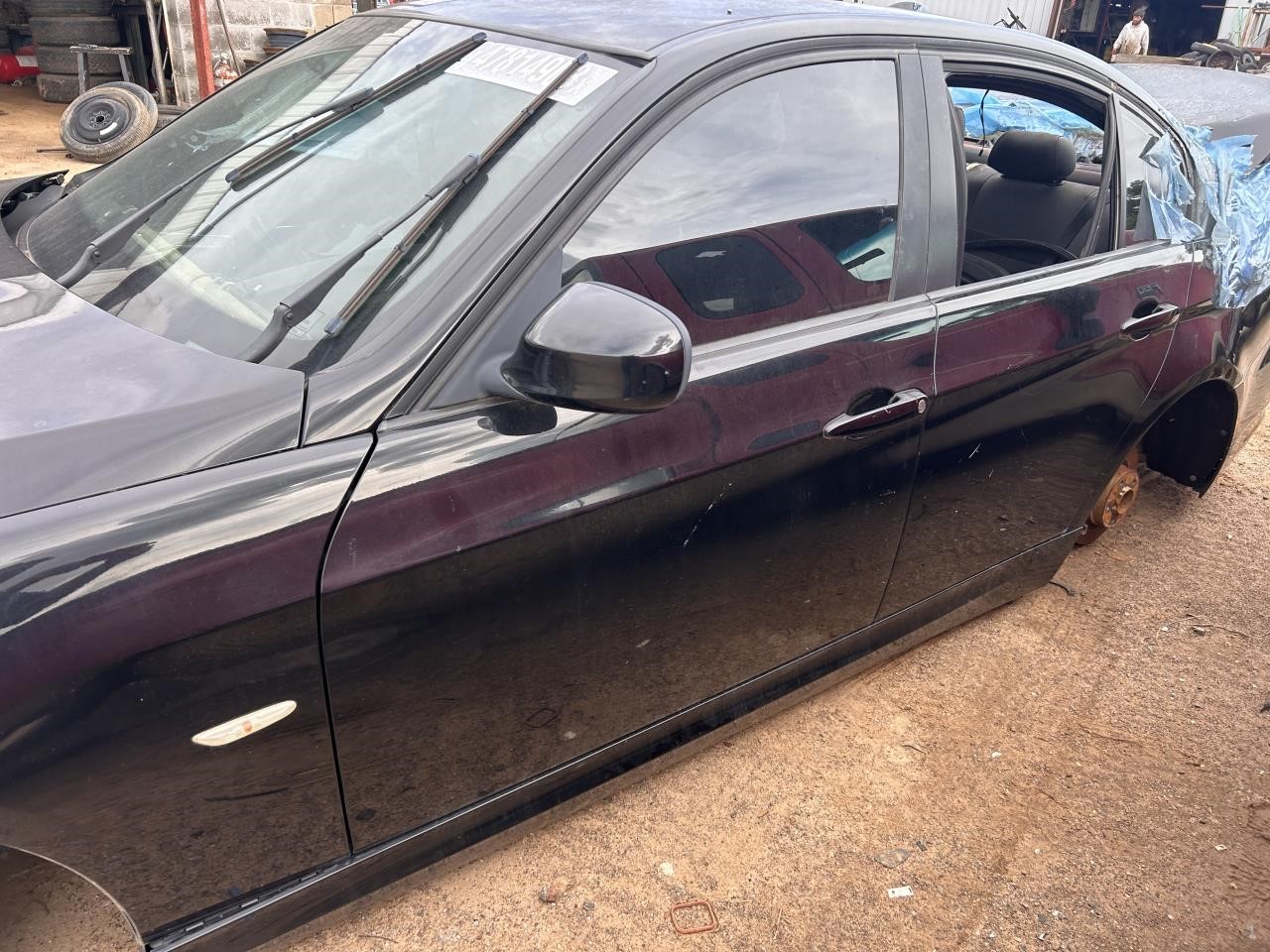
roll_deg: -2.0
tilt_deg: -26.1
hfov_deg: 67.3
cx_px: 635
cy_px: 476
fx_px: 954
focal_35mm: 26
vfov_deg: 53.1
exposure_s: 1/578
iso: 50
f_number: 1.5
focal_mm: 5.7
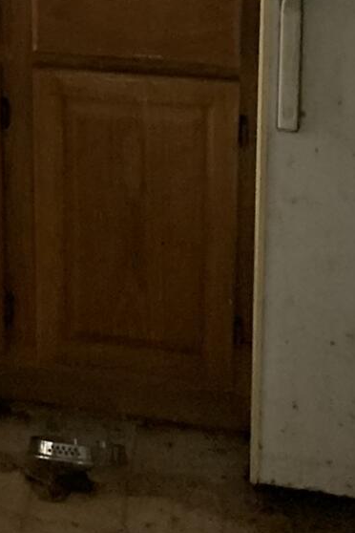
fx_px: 1435
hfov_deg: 13.1
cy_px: -152
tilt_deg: -9.2
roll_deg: +1.1
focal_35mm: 97
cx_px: -221
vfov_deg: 19.5
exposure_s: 1/40
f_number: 1.8
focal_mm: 4.25
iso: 400
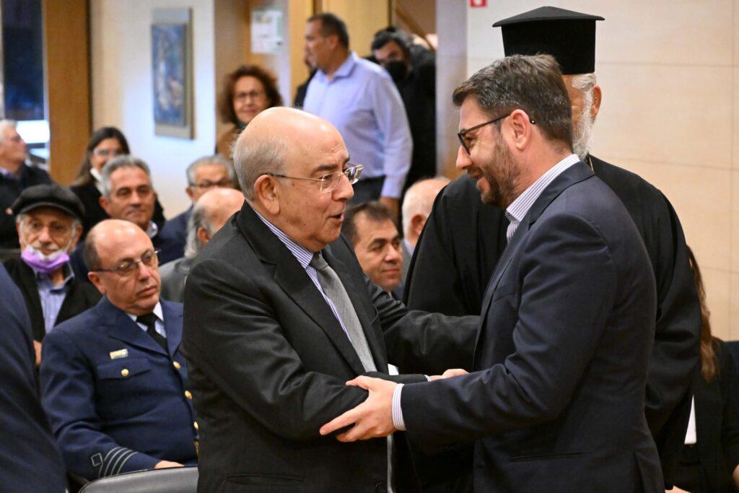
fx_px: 1868
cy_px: 246
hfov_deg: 22.4
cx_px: 370
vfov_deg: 15.0
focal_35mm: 91
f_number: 5.6
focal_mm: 91
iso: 16000
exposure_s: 1/200
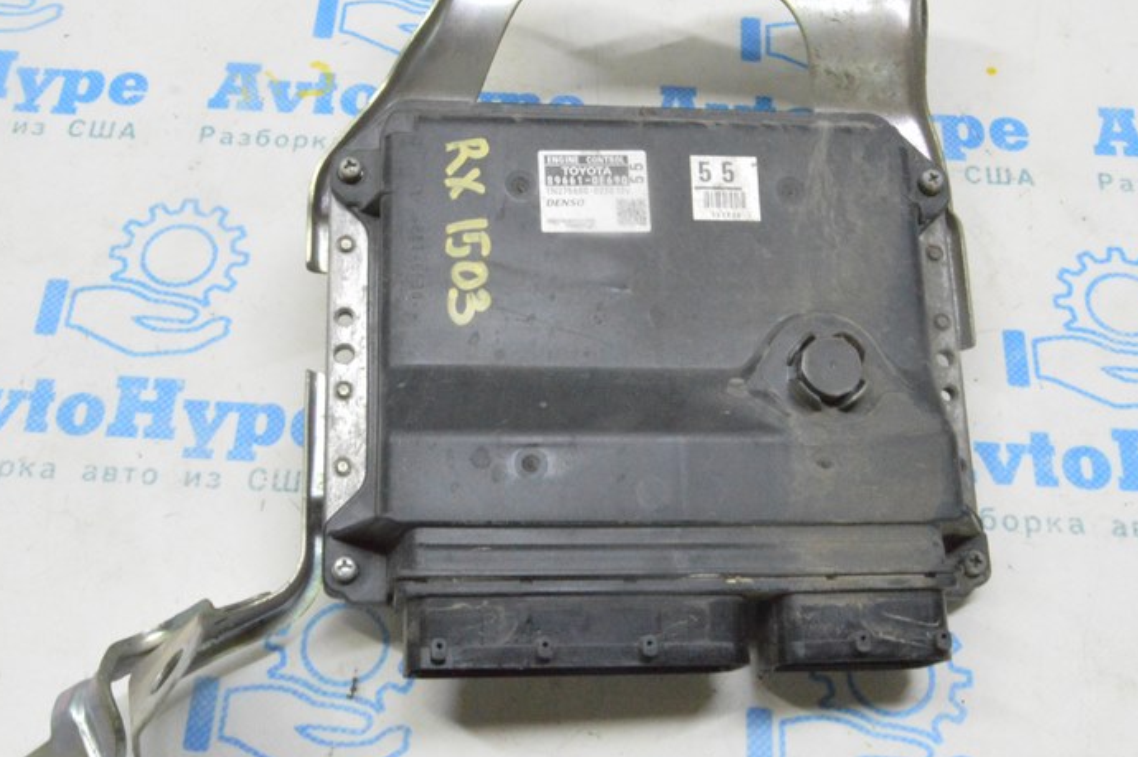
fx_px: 1548
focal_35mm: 49
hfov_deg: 40.4
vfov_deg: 27.4
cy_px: 294
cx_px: 557
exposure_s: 1/15
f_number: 20
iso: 6400
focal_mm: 22
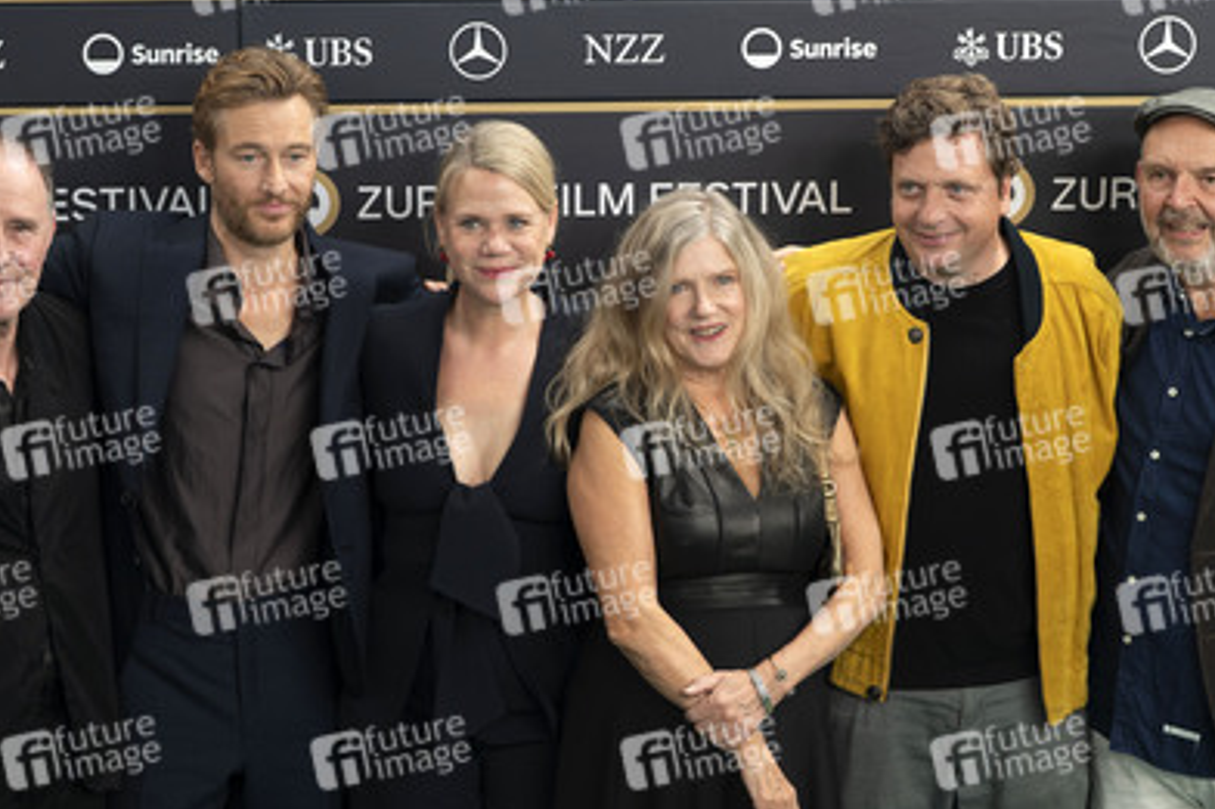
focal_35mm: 94
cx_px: 631
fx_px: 3171
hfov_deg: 21.7
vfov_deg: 14.5
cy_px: 365
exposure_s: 1/200
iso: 400
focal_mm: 79
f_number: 4.5
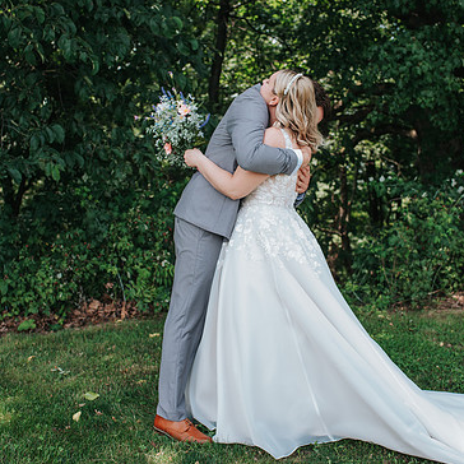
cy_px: 219
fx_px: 728
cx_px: 254
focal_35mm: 48
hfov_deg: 35.3
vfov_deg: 35.3
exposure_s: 1/200
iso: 100
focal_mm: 35
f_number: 2.8
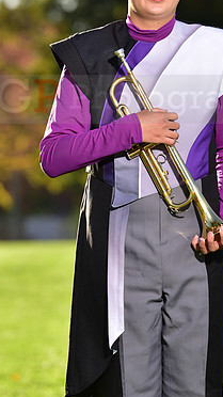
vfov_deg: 6.6
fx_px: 3441
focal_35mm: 327
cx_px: 147
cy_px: 90
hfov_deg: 3.7
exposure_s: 1/250
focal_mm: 200
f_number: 5
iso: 80
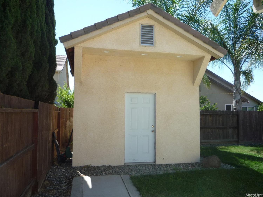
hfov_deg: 60.0
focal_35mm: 30
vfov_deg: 46.8
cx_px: 132
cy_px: 98
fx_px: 228
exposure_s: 1/320
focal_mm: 5.2
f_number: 4
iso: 100
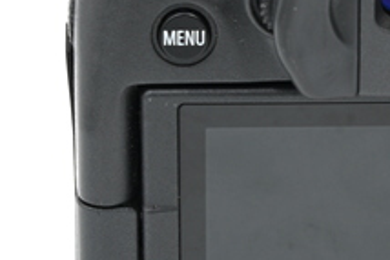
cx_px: 554
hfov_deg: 5.8
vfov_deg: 3.9
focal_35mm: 350
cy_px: 115
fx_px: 3794
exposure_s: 1/10
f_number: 14
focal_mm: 75
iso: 100
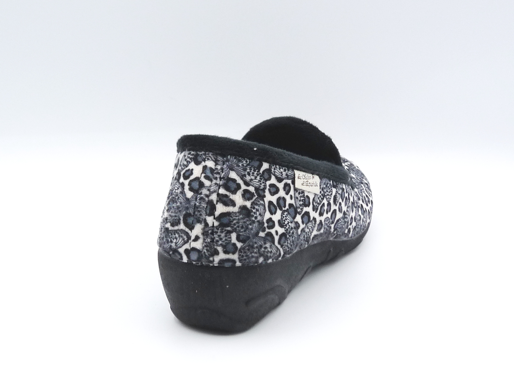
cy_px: 193
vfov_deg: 28.0
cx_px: 257
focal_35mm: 52
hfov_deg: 36.8
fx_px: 772
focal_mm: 5.2
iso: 100
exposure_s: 1/200
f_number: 4
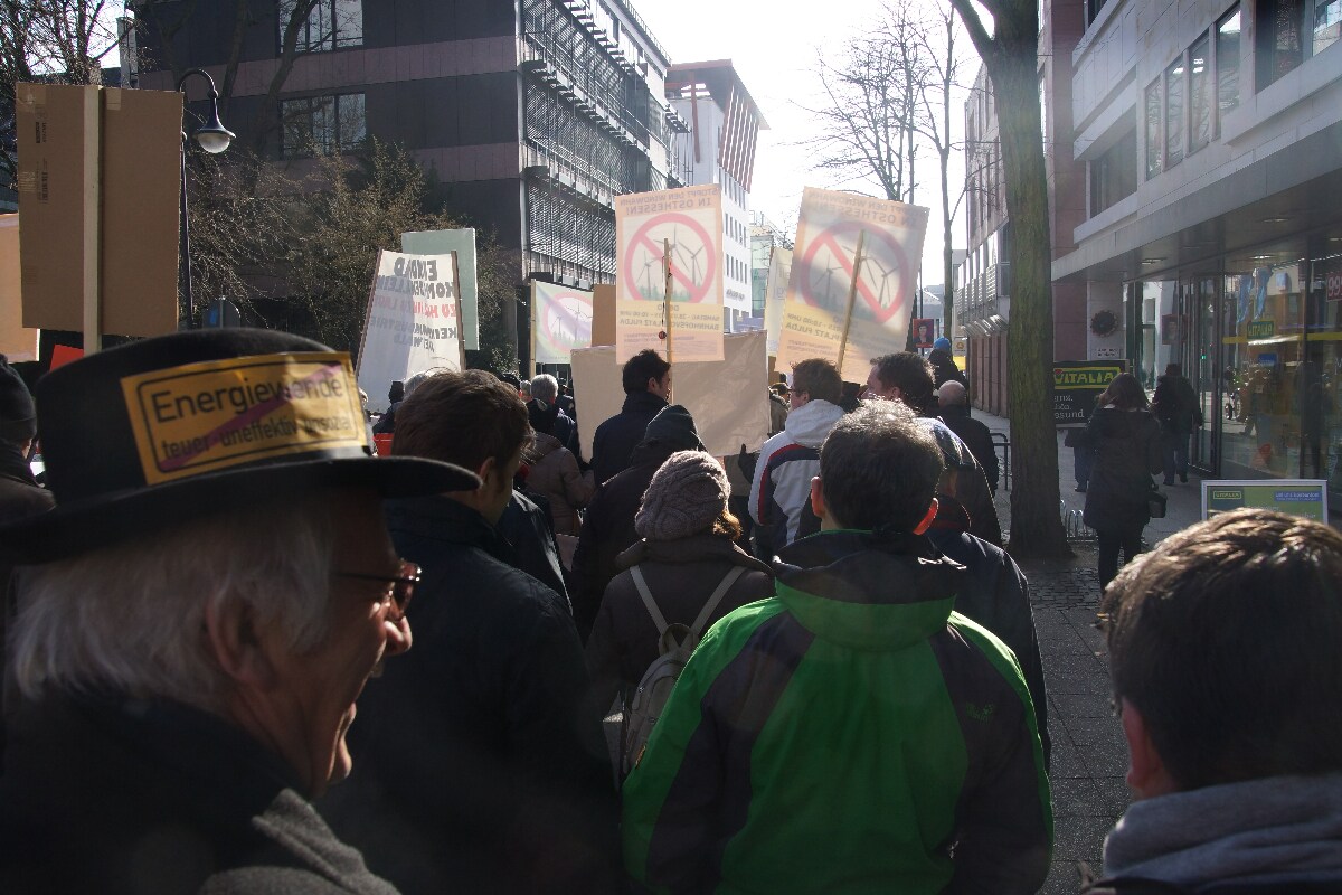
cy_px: 448
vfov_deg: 43.6
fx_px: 1118
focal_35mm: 30
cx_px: 671
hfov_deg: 61.9
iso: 400
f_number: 8
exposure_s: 1/400
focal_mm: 20
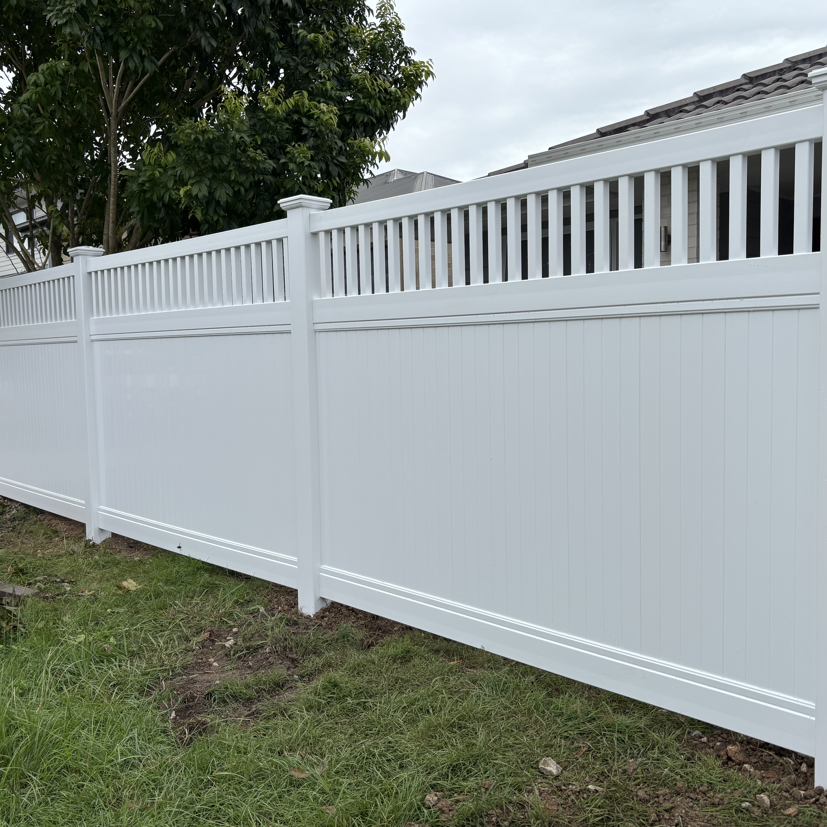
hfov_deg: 52.5
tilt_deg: -3.2
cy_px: 409
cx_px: 446
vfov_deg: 52.5
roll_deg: +1.1
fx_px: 838
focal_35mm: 31
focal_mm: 5.96
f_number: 1.6
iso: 50
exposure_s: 1/4082
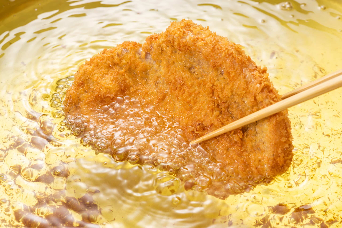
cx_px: 171
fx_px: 998
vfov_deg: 13.1
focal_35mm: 105
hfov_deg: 19.4
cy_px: 114
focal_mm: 105
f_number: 11
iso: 100
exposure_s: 1/250
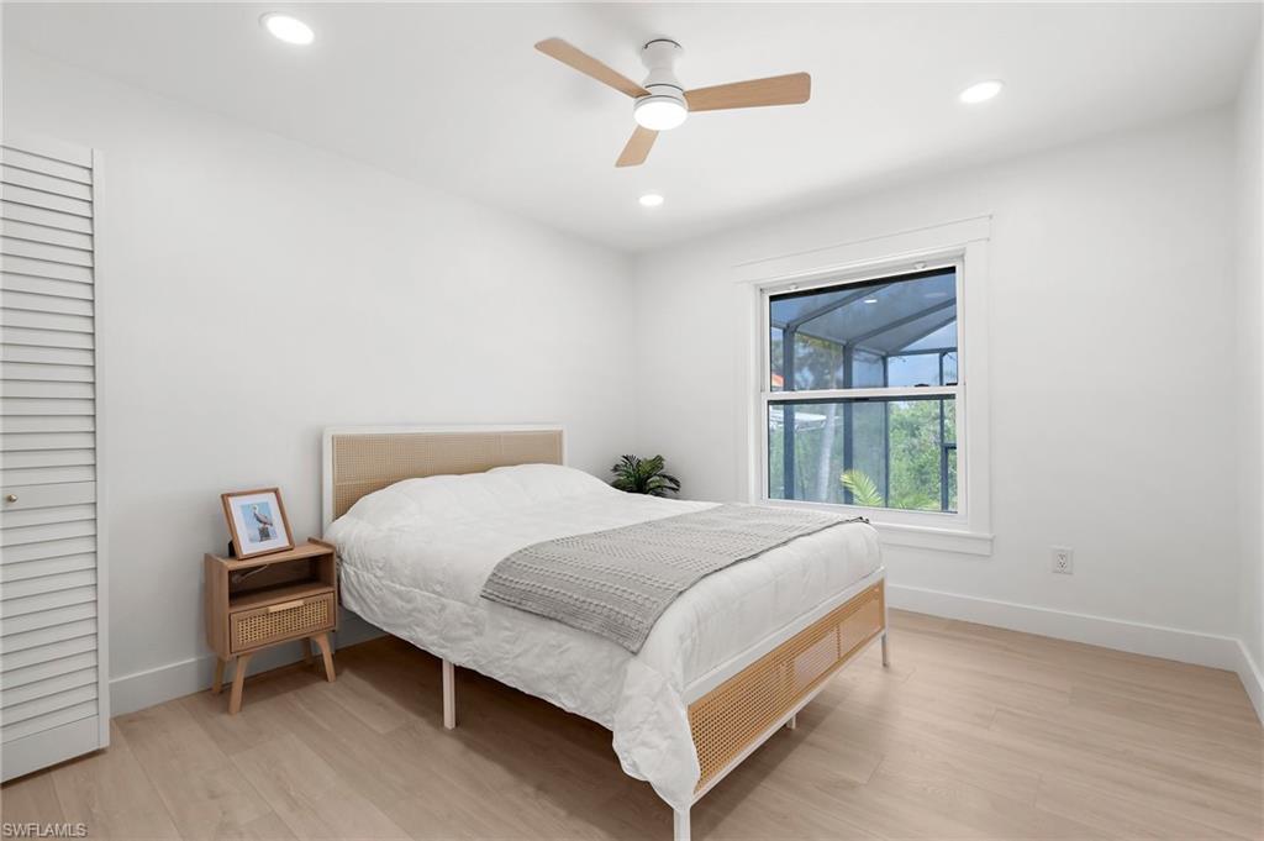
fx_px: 561
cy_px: 420
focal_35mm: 16
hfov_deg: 96.8
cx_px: 632
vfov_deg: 73.7
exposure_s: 1/320
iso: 640
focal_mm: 16
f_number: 8
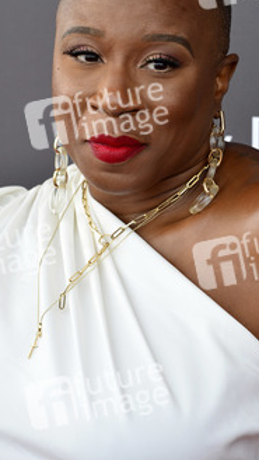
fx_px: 2802
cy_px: 187
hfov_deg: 5.3
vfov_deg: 9.4
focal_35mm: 230
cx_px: 138
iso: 500
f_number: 6.3
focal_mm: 180
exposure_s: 1/250
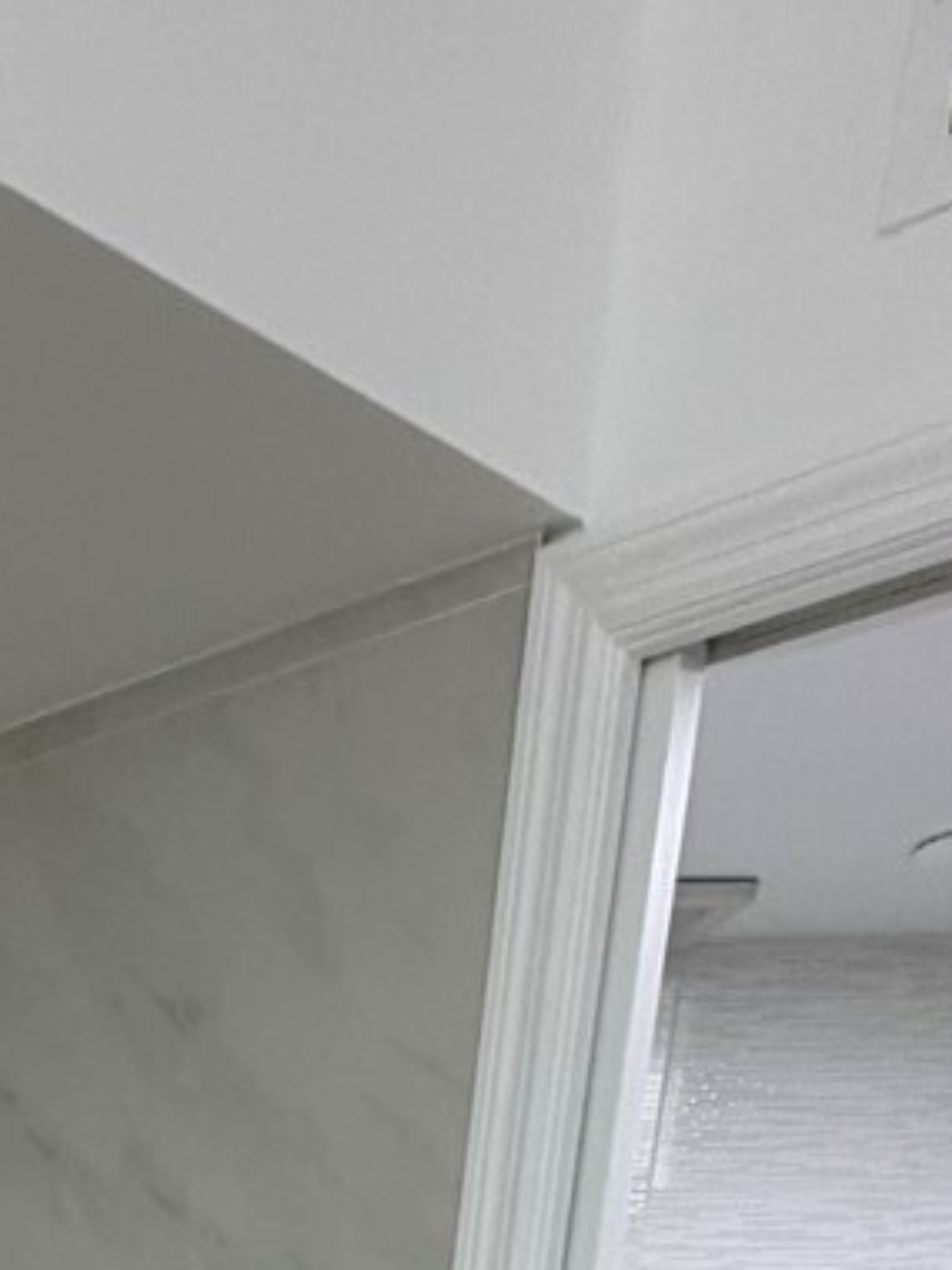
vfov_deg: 19.0
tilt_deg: -24.1
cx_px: -254
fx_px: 2163
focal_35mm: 59
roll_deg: -0.4
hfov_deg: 22.4
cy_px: 2560
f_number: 2.2
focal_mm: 2.22
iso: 125
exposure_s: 1/120
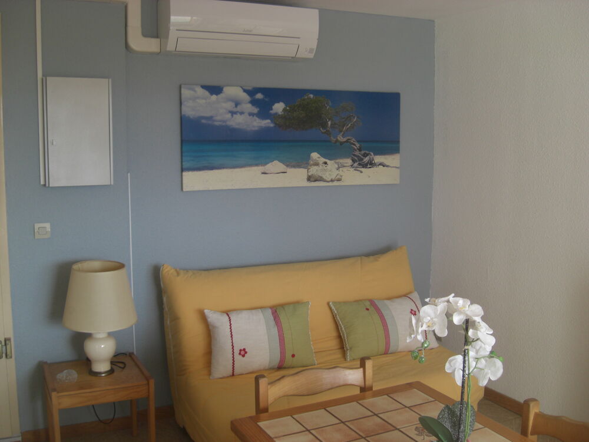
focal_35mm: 38
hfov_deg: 49.0
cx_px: 294
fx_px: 647
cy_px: 221
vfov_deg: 37.7
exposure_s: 1/60
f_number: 2.8
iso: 100
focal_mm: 7.9
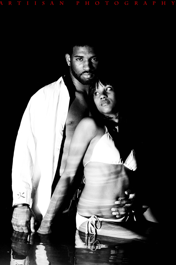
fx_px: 826
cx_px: 88
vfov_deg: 18.2
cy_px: 132
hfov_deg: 12.2
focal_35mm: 112
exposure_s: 1/60
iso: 640
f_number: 16
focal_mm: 75
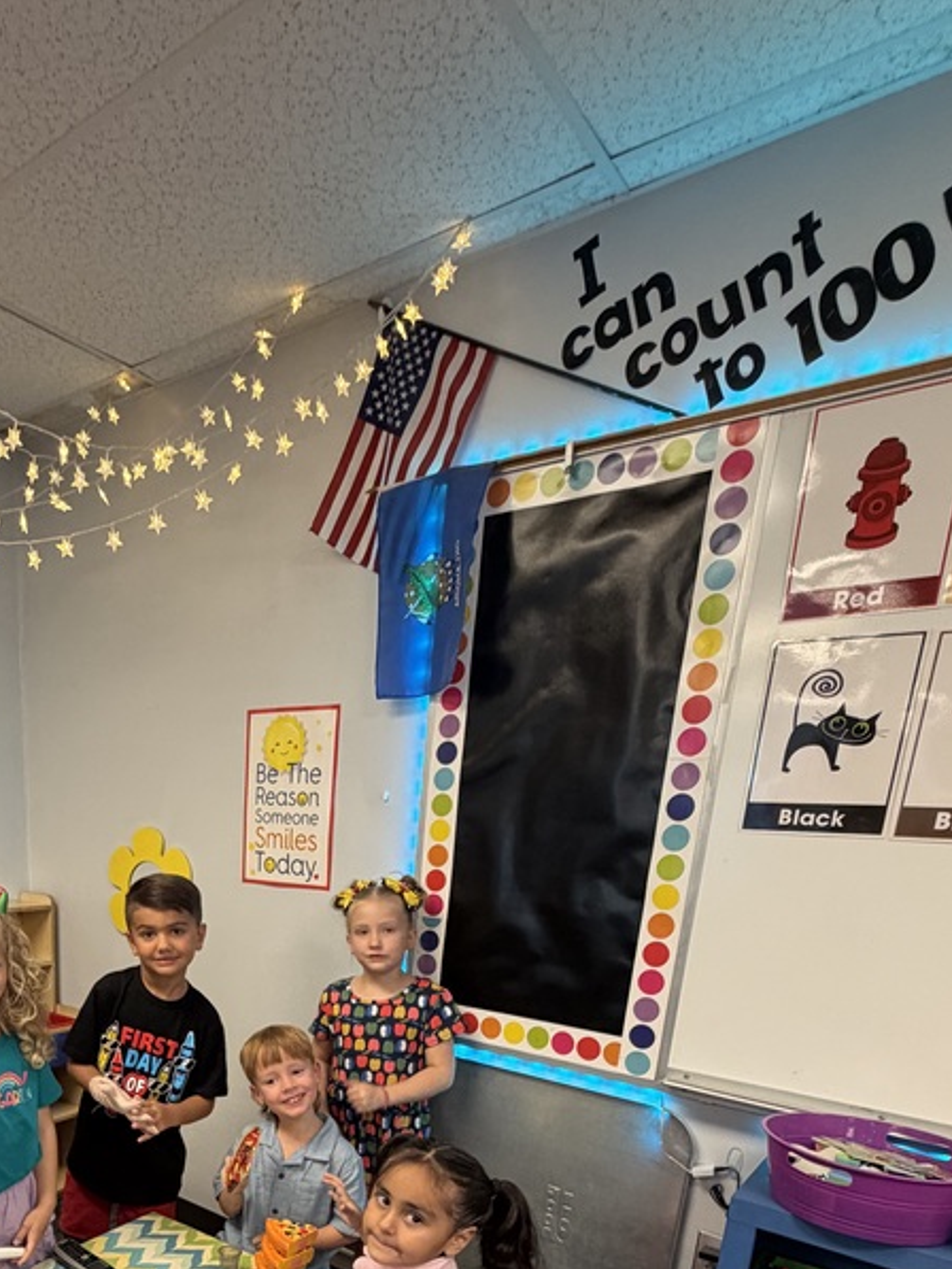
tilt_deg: -15.2
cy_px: 1050
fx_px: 880
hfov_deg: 54.3
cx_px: 244
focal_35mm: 24
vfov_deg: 64.0
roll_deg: -2.9
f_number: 2.2
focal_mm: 2.22
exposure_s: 1/65
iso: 320
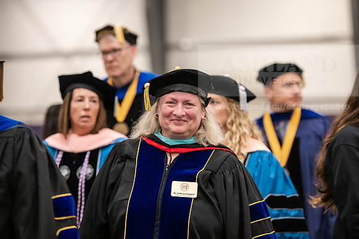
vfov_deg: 8.9
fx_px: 1546
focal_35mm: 155
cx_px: 180
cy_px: 120
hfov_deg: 13.2
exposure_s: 1/200
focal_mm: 155
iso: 2500
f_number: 3.2
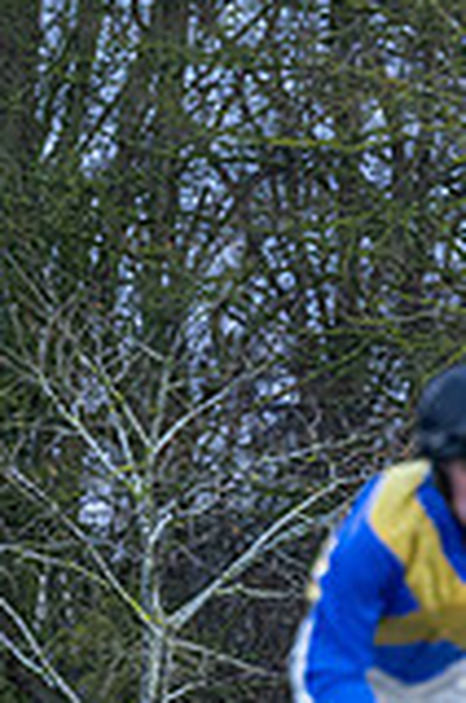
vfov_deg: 2.9
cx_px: 670
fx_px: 14020
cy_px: 910
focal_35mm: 719
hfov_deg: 1.9
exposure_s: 1/500
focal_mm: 170
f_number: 4
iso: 800
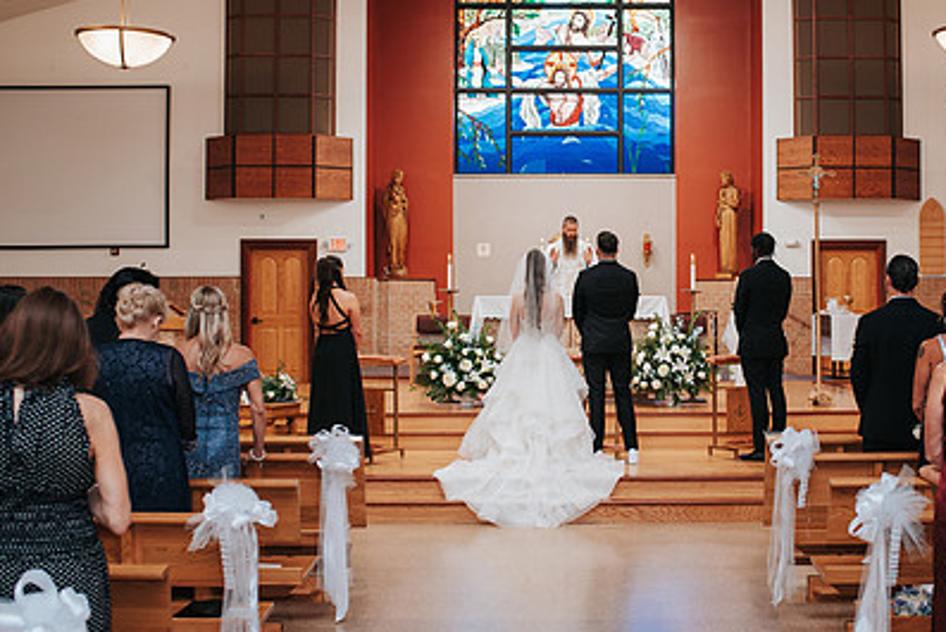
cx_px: 597
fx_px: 1393
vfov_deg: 25.5
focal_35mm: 53
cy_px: 304
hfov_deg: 37.3
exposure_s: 1/125
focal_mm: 35
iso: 500
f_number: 2.8
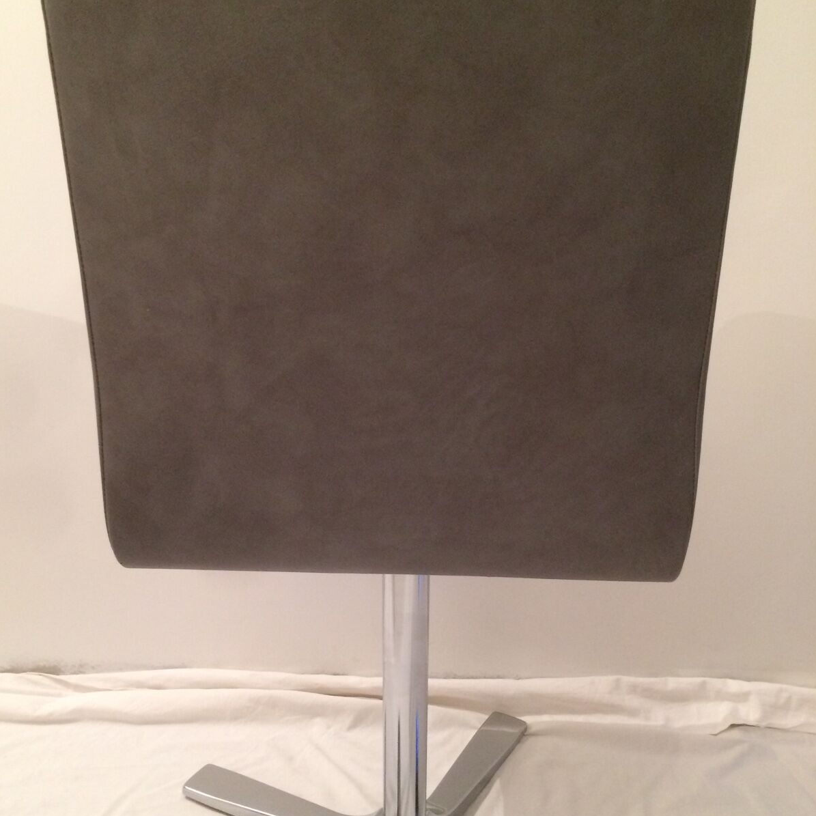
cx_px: 406
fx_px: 933
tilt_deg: -22.7
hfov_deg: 47.2
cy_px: 436
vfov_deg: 47.2
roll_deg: +1.0
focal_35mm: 35
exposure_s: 1/20
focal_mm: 4.15
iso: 250
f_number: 2.2
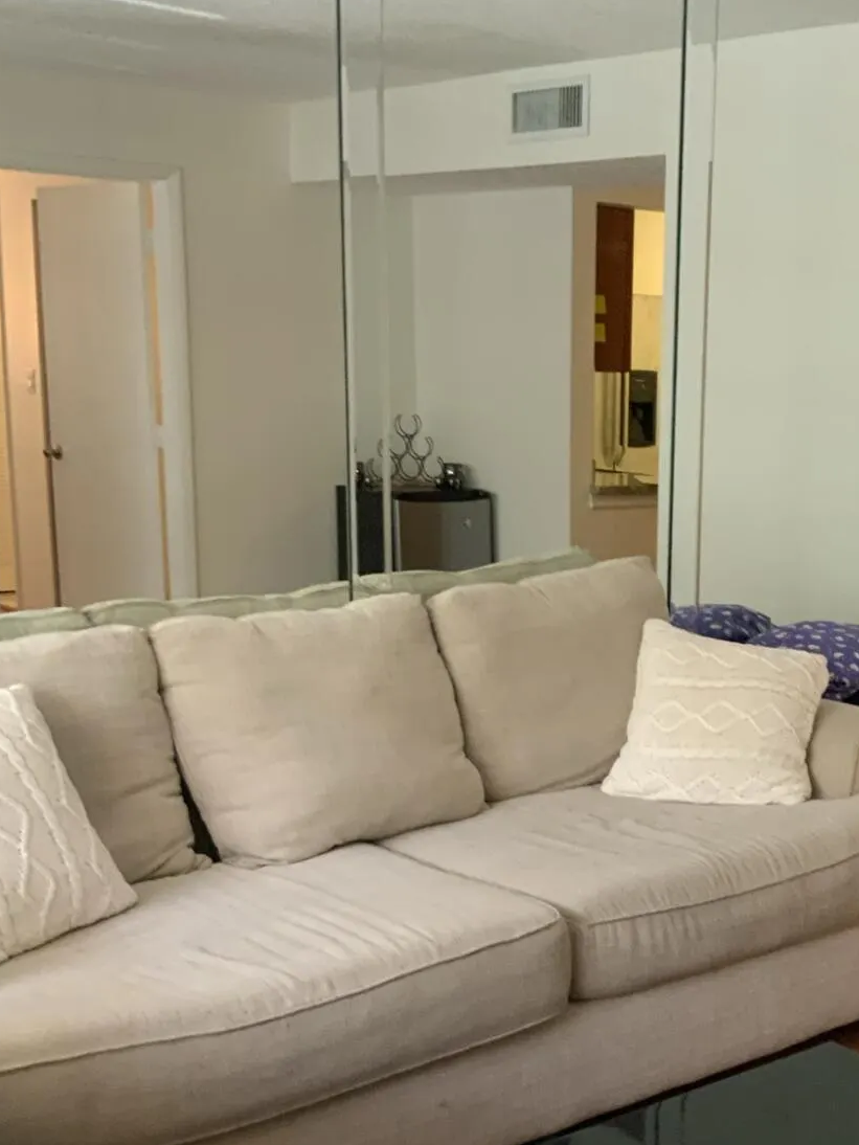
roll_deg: -2.0
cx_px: 710
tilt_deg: -13.4
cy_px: 776
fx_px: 1753
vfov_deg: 35.8
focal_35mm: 53
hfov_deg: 26.9
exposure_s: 1/60
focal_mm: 3
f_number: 1.8
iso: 250
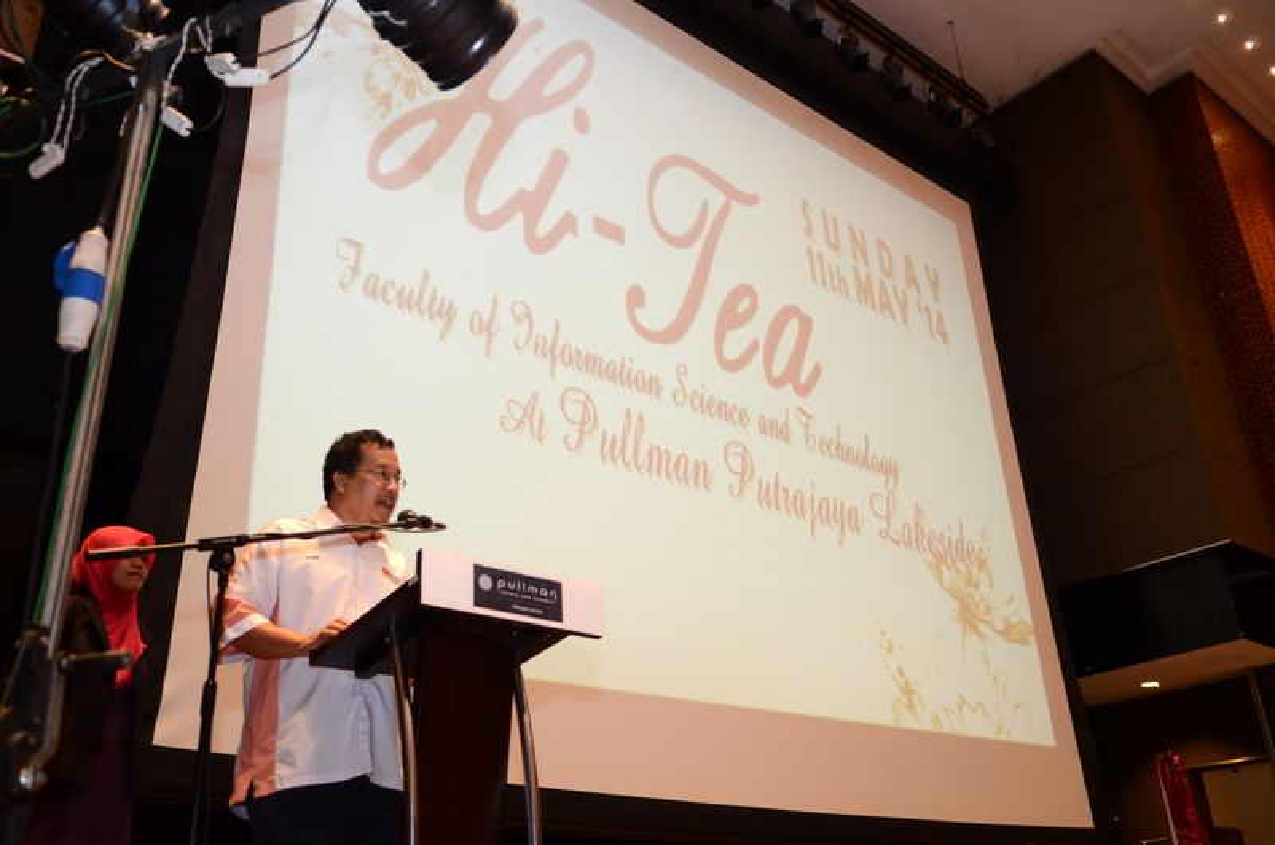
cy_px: 422
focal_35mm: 33
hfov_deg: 57.3
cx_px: 638
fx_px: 1166
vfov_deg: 39.8
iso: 1250
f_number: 2.8
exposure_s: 1/80
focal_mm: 22
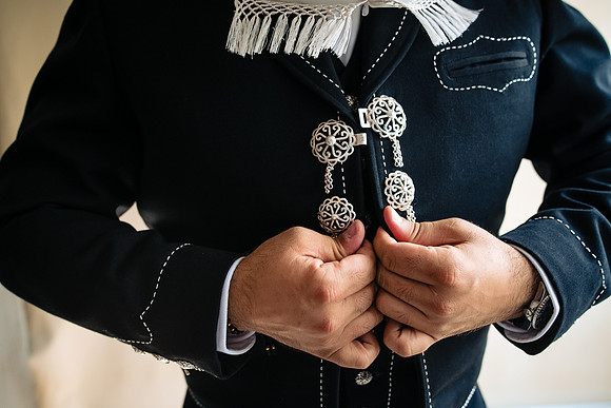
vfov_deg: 37.9
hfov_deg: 54.4
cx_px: 306
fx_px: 594
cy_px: 204
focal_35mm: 35
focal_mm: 35
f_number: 5
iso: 1600
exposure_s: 1/250
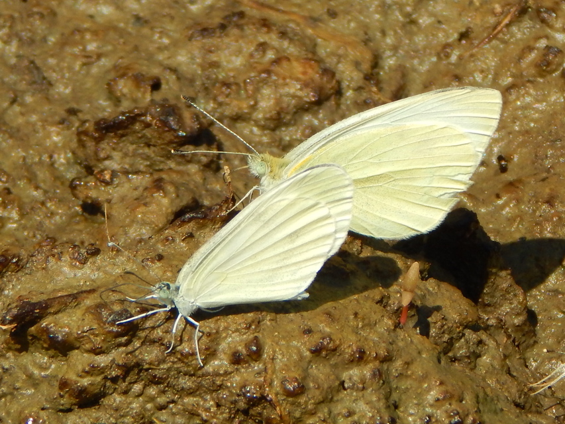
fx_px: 5142
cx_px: 282
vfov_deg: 4.7
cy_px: 212
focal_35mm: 315
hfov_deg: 6.3
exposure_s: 1/640
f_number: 5.7
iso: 125
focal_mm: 56.5
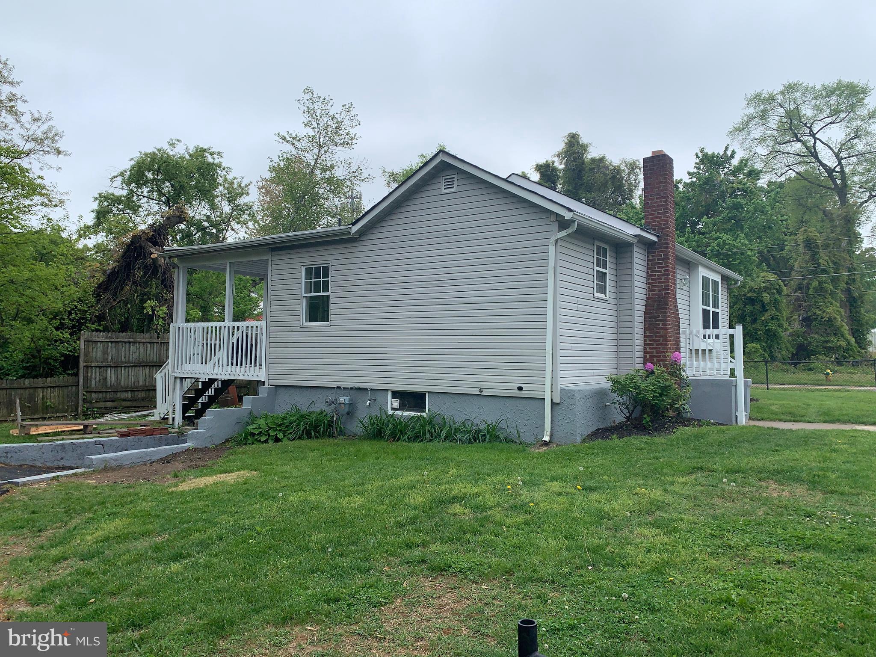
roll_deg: -0.7
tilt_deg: +4.2
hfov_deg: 67.3
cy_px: 328
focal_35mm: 26
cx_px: 438
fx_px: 658
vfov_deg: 53.1
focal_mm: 4.25
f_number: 1.8
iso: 25
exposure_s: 1/1585
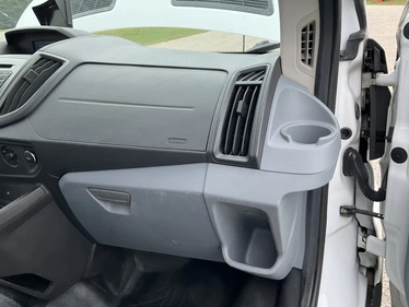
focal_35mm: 31
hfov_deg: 58.3
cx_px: 209
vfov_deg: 45.5
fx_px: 367
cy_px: 160
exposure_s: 1/294
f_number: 1.8
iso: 25
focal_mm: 3
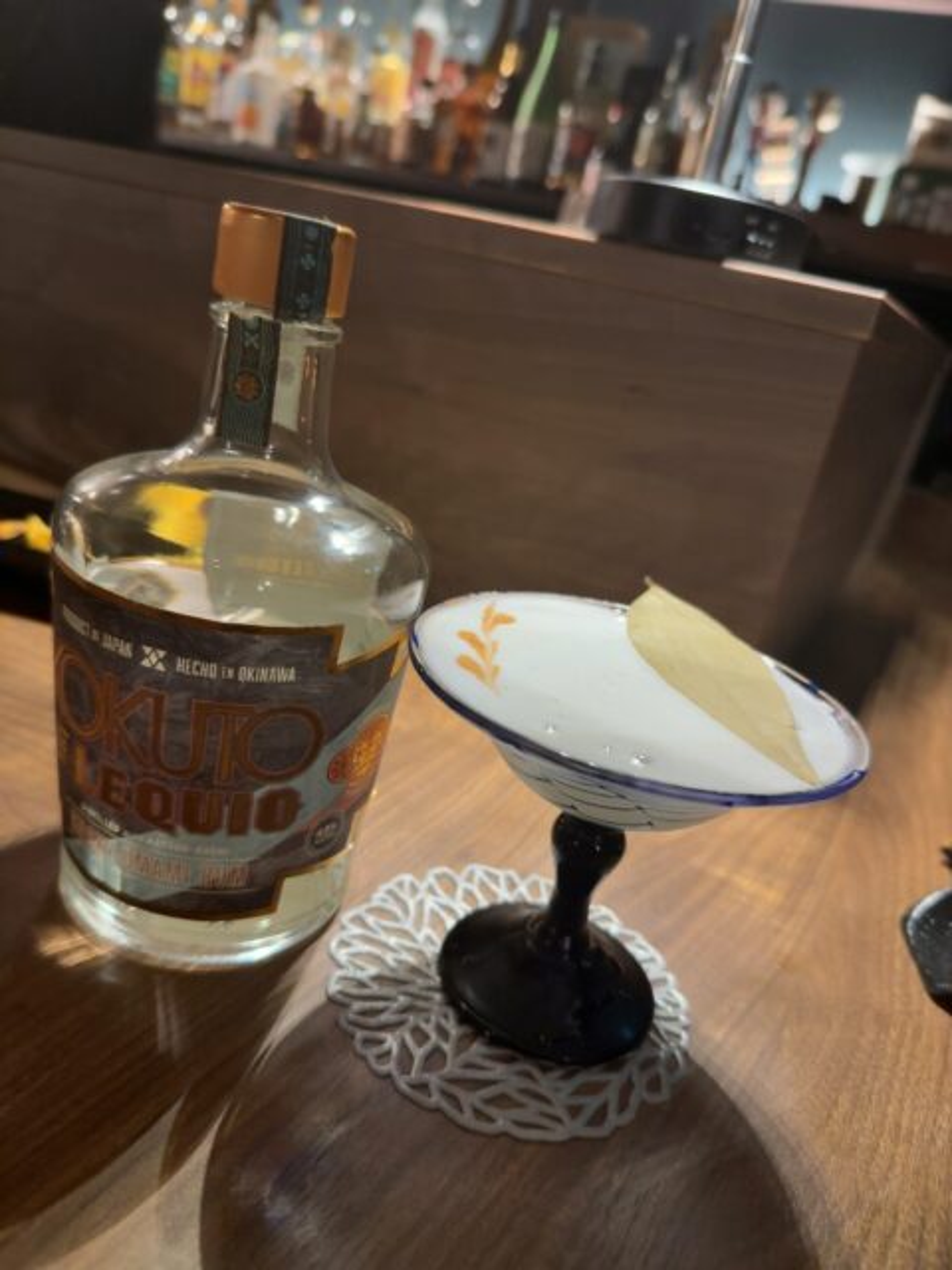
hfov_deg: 56.8
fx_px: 880
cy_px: 635
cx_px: 476
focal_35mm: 24
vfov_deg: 71.6
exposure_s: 1/40
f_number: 1.78
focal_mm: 6.76
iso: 640
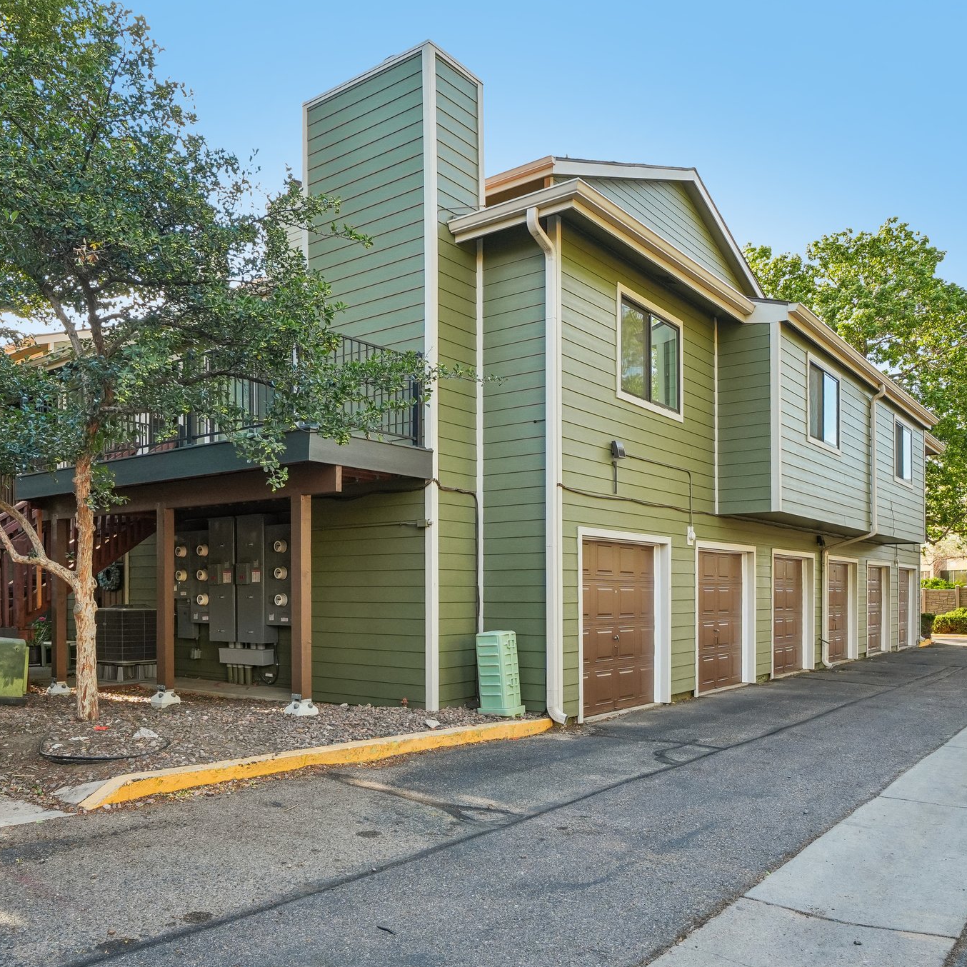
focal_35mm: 27
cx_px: 391
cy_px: 481
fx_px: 853
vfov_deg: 59.1
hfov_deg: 58.6
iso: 320
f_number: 8
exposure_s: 1/80
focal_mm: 14
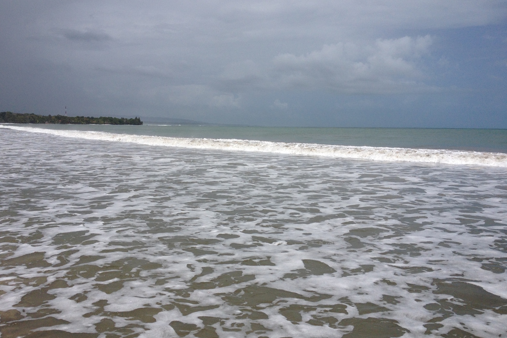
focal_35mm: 37
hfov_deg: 51.9
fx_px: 521
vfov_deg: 35.9
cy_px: 169
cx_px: 252
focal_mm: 4.28
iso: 50
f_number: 2.4
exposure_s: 1/5525
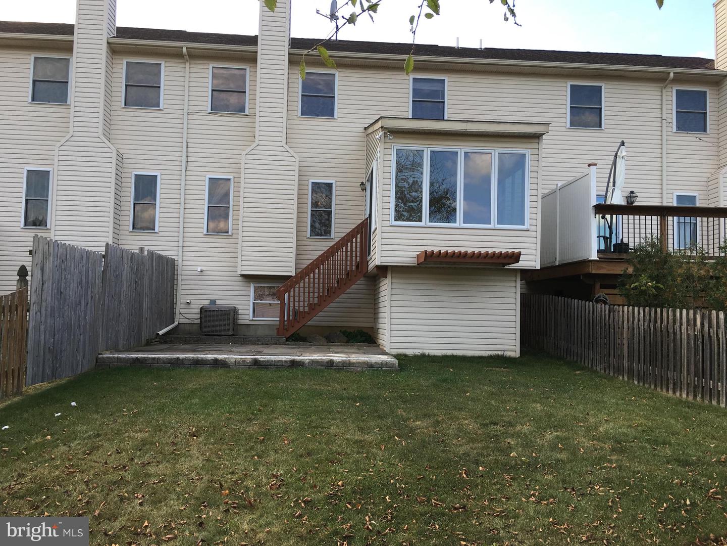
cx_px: 364
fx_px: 609
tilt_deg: +4.8
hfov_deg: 61.7
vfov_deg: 48.2
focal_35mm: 29
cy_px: 273
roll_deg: -1.8
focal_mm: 4.15
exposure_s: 1/273
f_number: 2.2
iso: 25
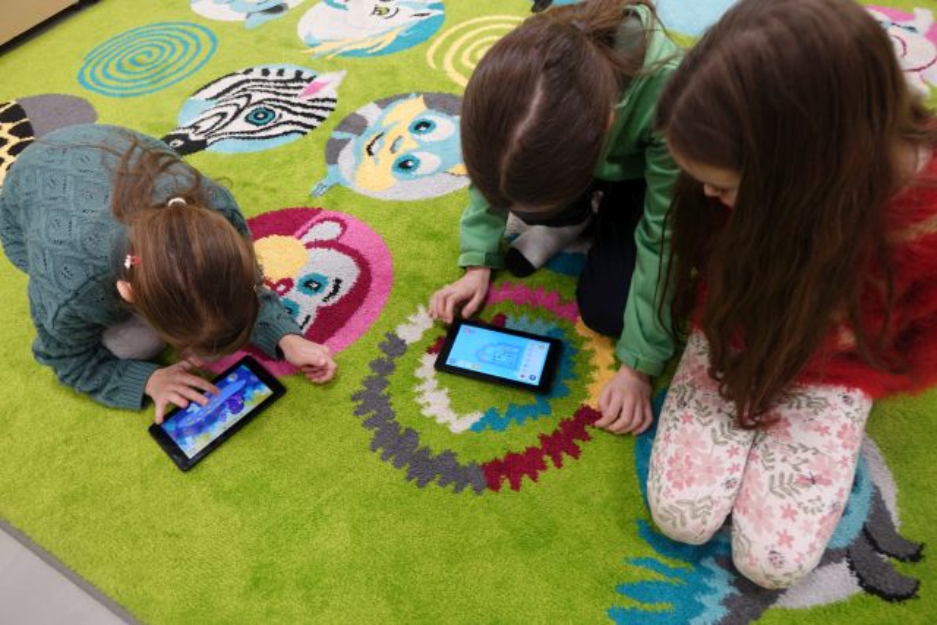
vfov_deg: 53.2
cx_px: 468
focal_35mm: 24
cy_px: 312
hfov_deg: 73.7
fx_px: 625
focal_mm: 8.8
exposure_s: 1/30
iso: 250
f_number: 2.8
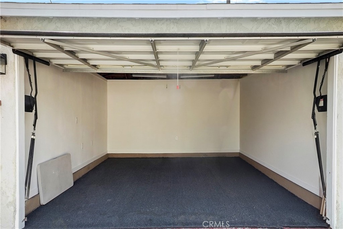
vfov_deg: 77.3
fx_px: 143
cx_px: 172
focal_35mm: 15
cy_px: 114
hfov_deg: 100.4
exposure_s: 1/100
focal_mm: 10
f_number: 11
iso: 250
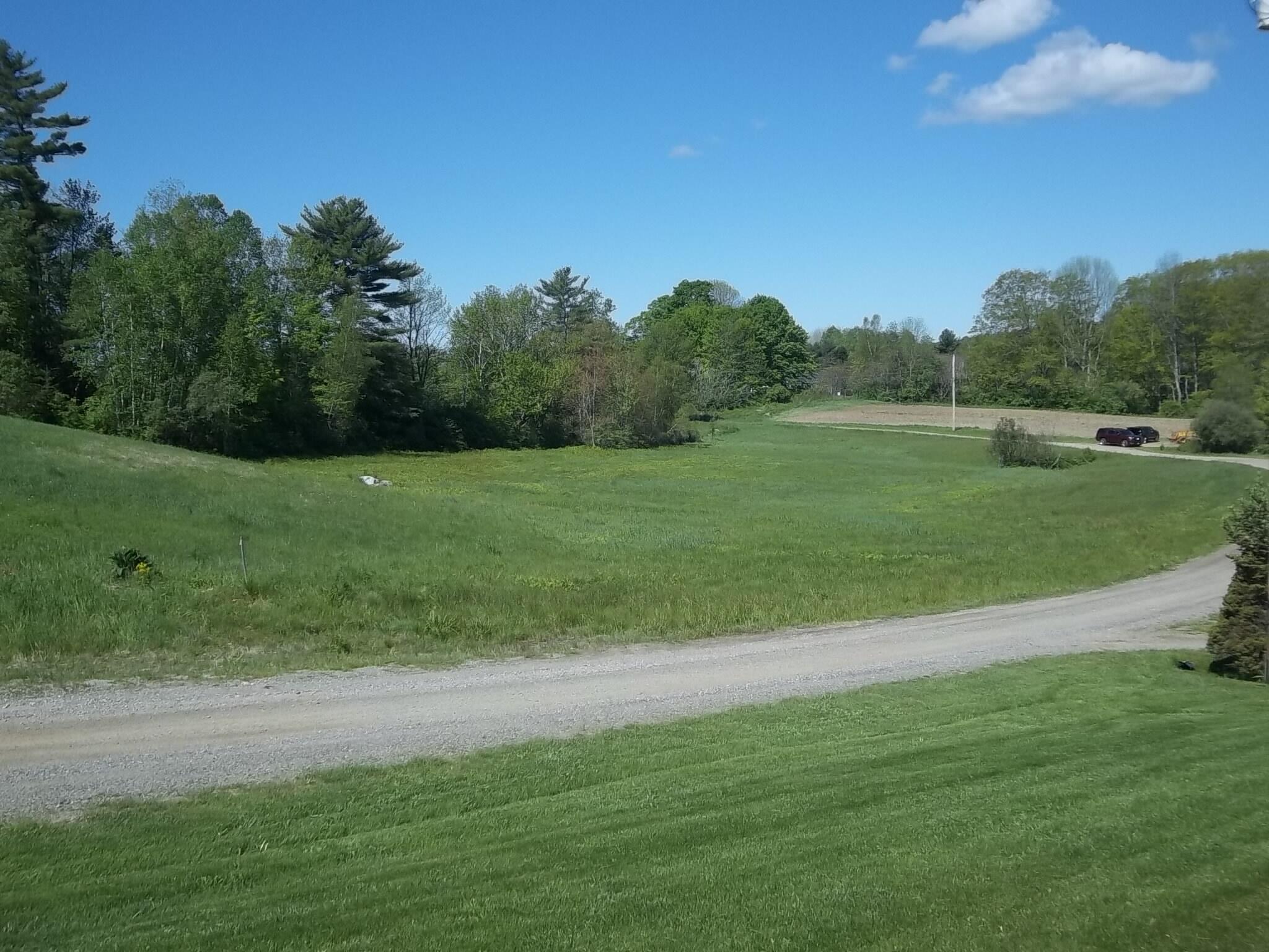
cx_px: 634
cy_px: 476
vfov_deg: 38.7
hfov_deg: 50.1
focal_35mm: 37
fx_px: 1356
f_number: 10.1
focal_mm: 6.6
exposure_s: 1/160
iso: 80
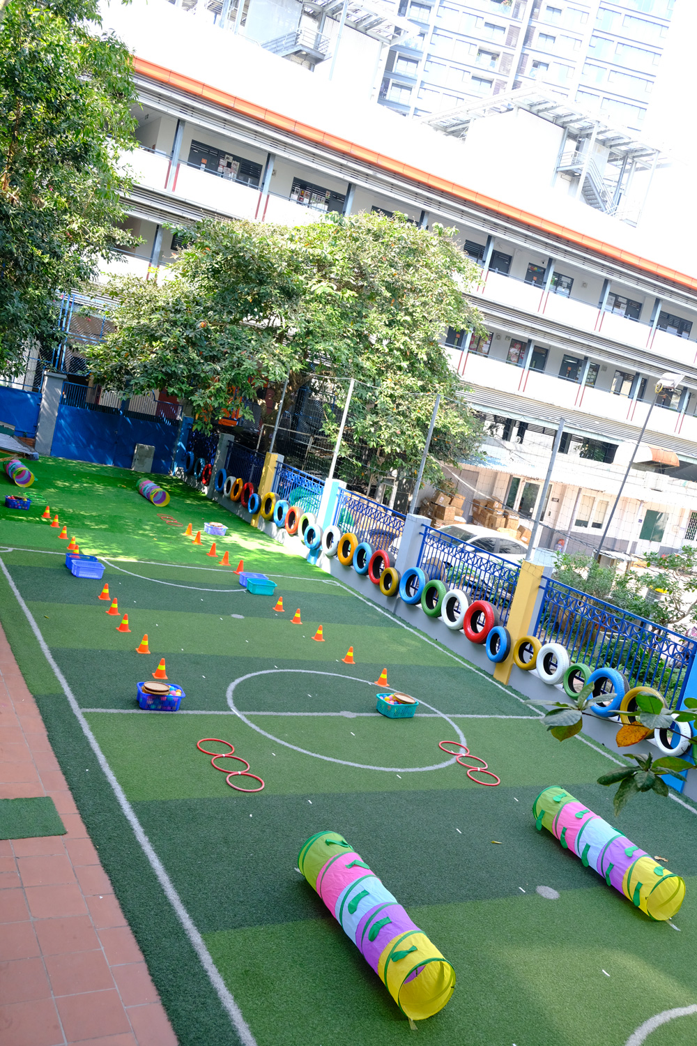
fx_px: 900
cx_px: 348
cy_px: 523
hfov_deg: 42.3
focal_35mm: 31
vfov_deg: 60.3
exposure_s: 1/800
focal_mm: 20.5
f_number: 4
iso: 800
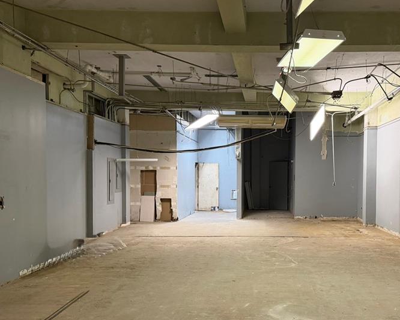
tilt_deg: -2.0
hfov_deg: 49.6
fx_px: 426
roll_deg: -0.2
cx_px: 259
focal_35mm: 36
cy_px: 189
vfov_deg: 41.0
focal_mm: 6.76
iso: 400
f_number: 1.78
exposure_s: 1/60
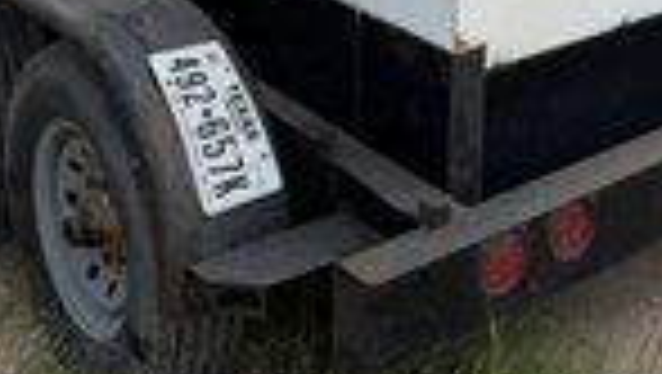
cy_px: -180
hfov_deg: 29.3
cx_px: 486
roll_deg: -1.5
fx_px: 1247
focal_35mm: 71
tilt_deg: -8.5
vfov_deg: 15.7
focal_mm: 6.76
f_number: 1.78
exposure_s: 1/4167
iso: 80
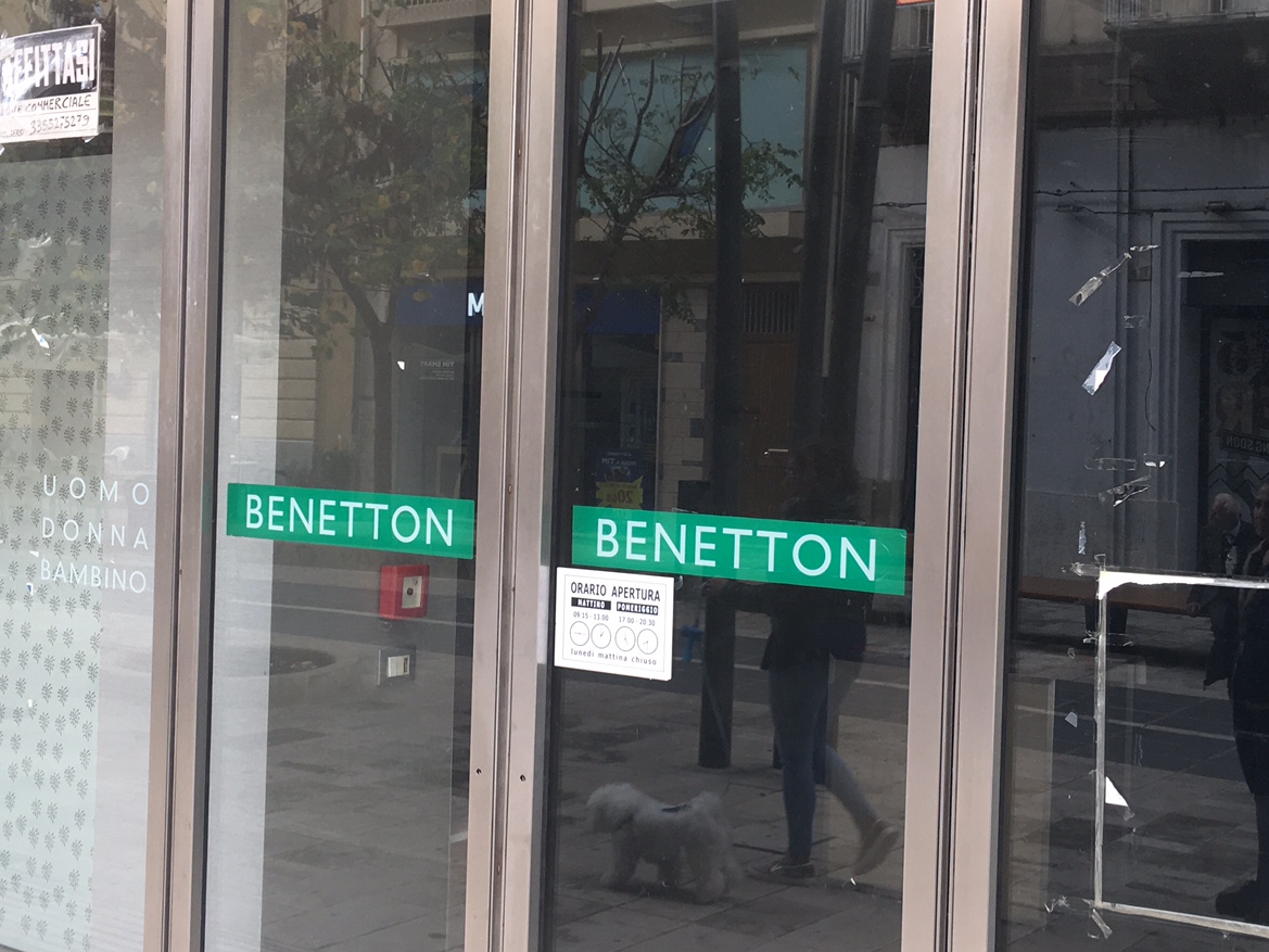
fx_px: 1833
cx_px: 562
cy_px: 460
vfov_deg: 29.1
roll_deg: -2.8
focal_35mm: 50
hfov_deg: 38.1
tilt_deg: -1.2
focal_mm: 4.15
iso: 25
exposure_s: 1/100
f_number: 2.2
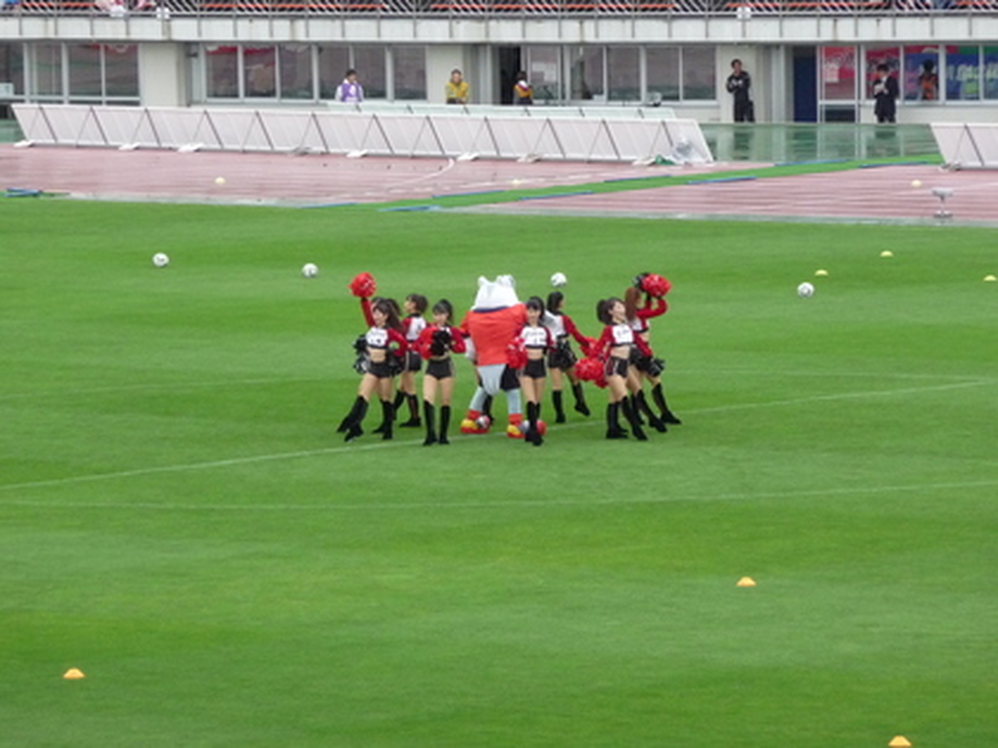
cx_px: 499
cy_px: 374
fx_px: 9082
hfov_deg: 6.3
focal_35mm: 315
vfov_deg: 4.7
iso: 400
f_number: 4.9
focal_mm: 47
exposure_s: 1/500
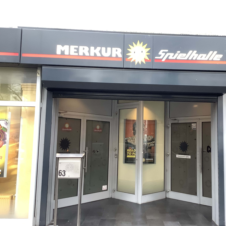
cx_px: 151
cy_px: 114
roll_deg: -0.3
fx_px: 273
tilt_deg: +6.6
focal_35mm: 37
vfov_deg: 44.9
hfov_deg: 44.3
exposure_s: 1/50
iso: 100
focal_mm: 3.3
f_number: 2.4
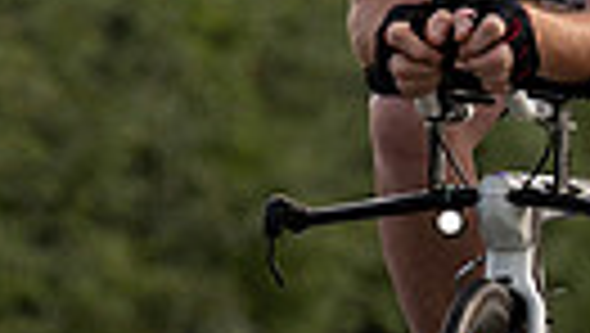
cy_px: 238
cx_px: 568
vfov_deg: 1.2
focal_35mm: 988
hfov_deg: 2.2
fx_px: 15472
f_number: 4
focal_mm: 132
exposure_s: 1/1000
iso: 160
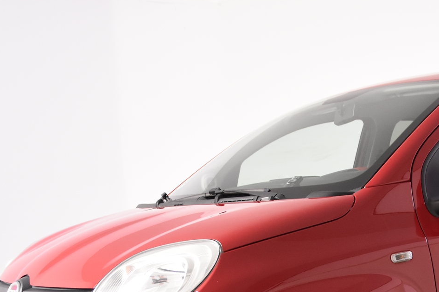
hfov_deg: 27.1
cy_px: 290
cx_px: 354
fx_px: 890
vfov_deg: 18.2
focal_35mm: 73
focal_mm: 24
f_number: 4
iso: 1600
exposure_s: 1/60
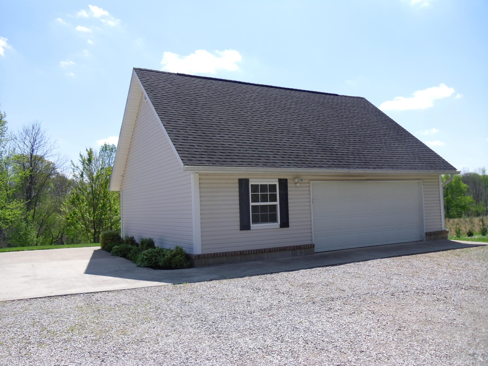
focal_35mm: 31
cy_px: 183
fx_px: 437
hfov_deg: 58.4
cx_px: 244
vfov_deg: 45.4
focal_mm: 5.6
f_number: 3.3
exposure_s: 1/789
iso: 80
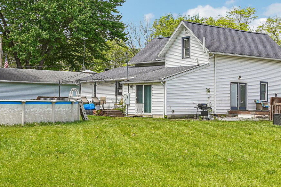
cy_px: 103
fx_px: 501
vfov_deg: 21.2
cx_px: 221
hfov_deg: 30.6
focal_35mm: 64
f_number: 8
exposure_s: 1/400
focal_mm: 27.5
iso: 100
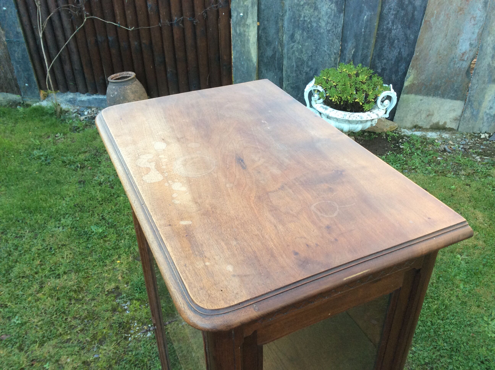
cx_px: 248
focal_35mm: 32
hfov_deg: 56.9
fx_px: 457
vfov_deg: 44.1
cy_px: 185
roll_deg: +1.1
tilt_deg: -34.9
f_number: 2.4
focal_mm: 3.3
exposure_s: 1/100
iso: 64
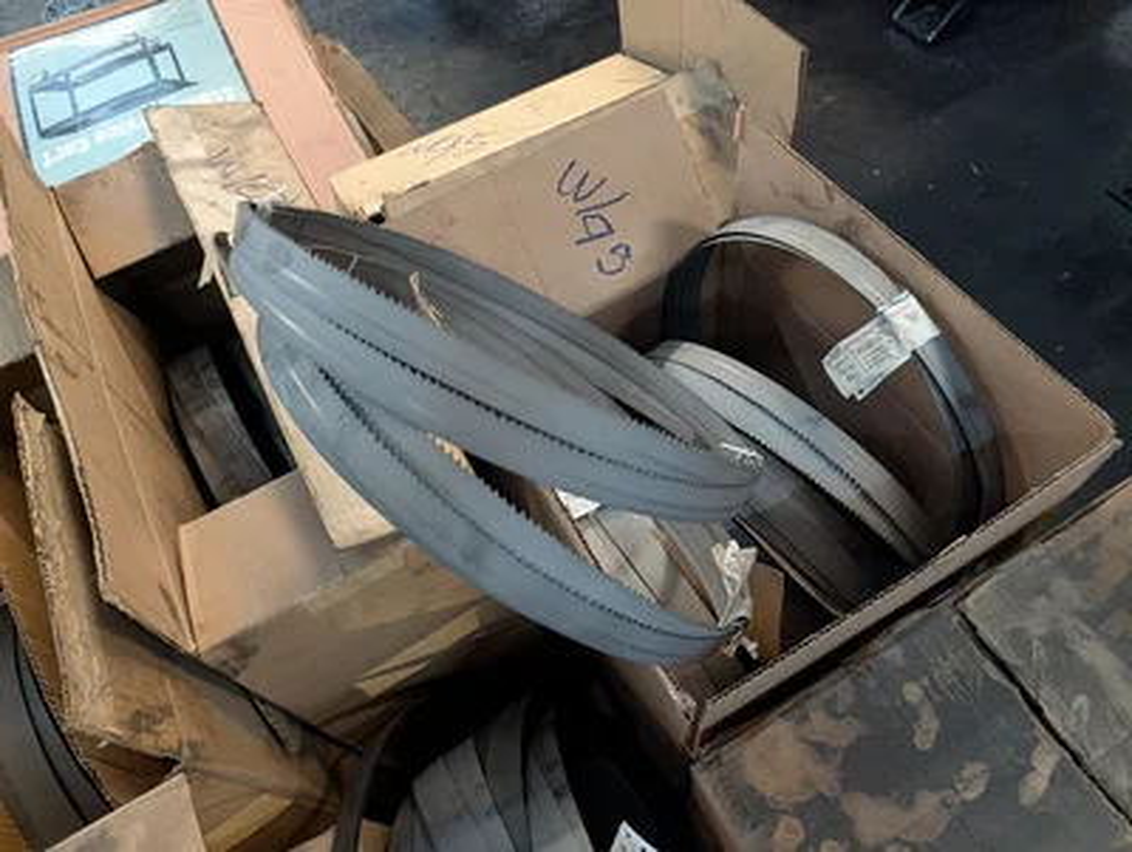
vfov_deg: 56.9
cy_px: 426
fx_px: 786
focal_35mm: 24
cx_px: 566
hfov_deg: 71.5
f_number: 1.68
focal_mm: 6.9
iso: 1786
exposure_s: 1/120
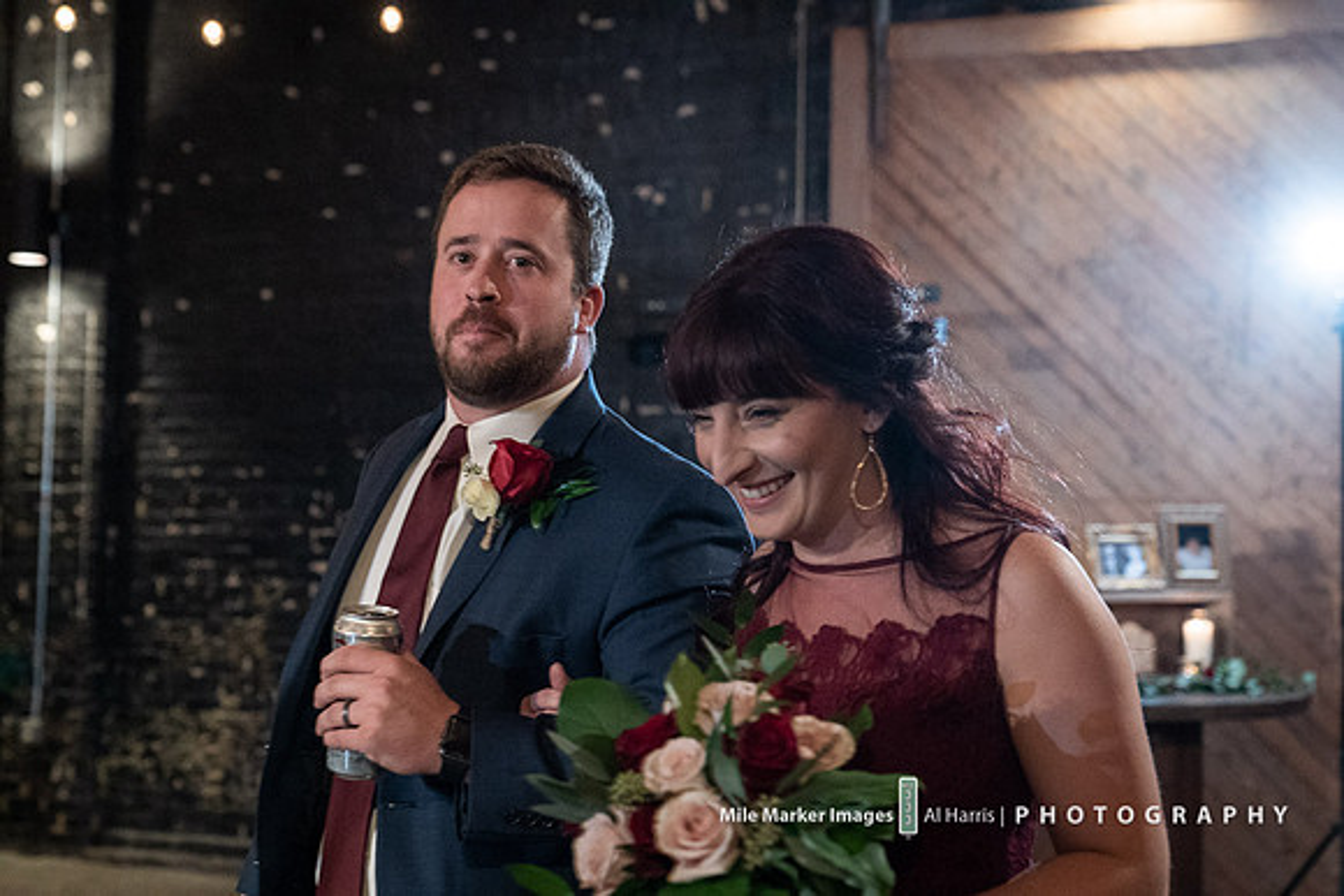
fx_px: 2091
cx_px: 672
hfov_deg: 35.6
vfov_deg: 24.2
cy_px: 448
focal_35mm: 56
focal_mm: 56
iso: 6400
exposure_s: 1/200
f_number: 4
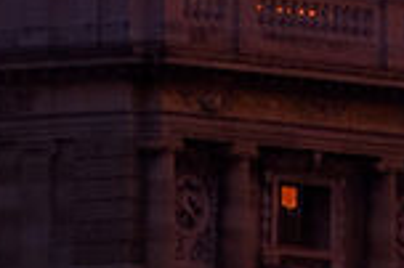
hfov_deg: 1.7
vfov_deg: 1.1
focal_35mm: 1200
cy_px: -496
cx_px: 861
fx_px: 13452
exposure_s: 1/90
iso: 400
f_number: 2.8
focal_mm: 135
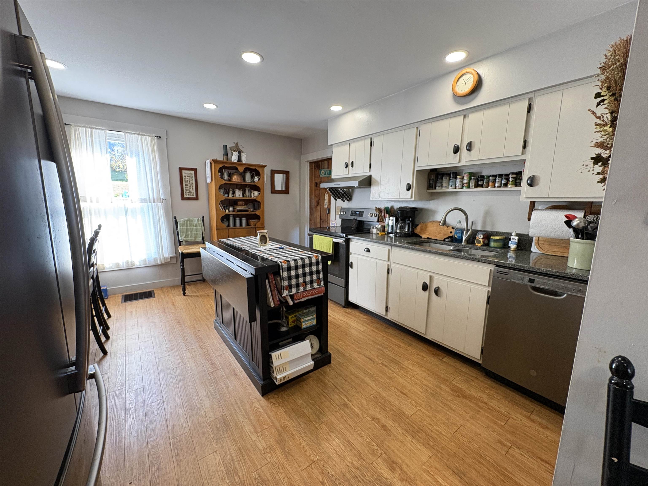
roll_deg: -0.8
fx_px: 262
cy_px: 243
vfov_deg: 85.7
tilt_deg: -8.8
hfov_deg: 102.1
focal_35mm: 14
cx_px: 324
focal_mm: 2.22
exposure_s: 1/60
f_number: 2.2
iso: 250
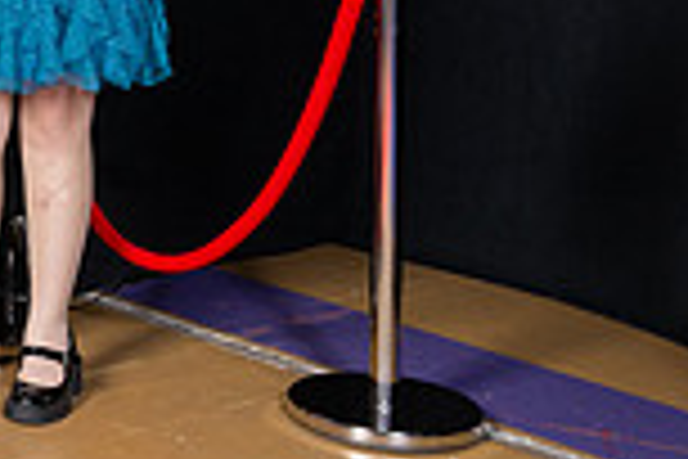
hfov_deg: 15.9
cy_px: -79
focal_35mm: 106
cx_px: -612
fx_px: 2026
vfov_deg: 12.6
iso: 400
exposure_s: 1/125
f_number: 8
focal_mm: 28
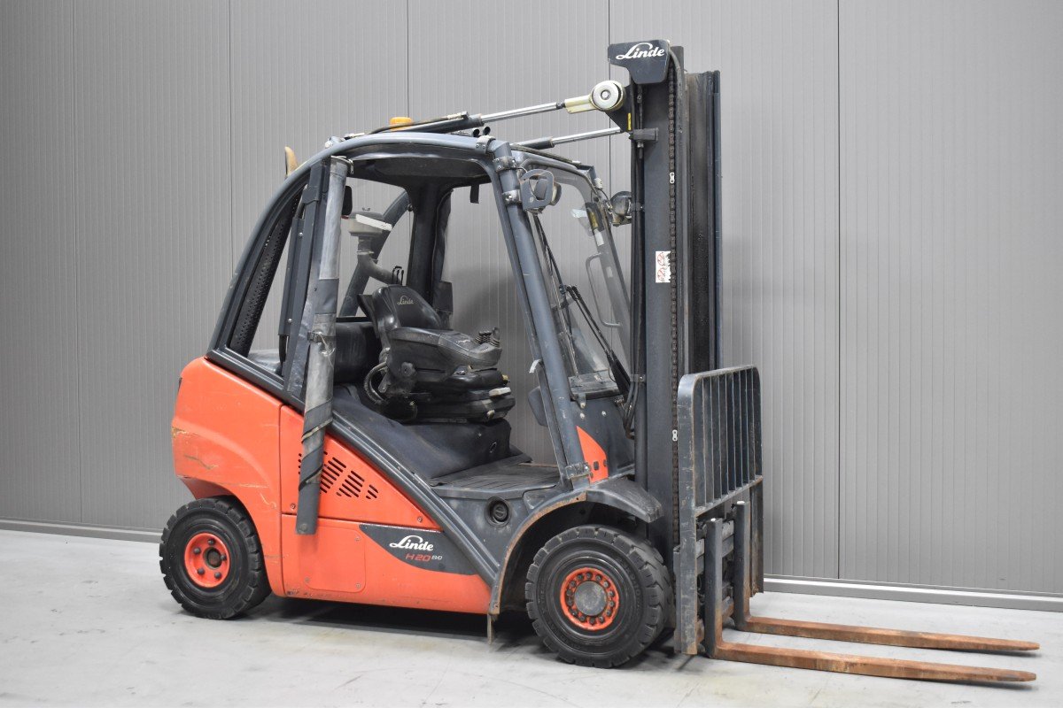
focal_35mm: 42
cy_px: 354
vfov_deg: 31.9
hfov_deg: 46.4
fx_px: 1240
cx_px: 532
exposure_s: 1/40
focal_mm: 28
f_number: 4.2
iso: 1600
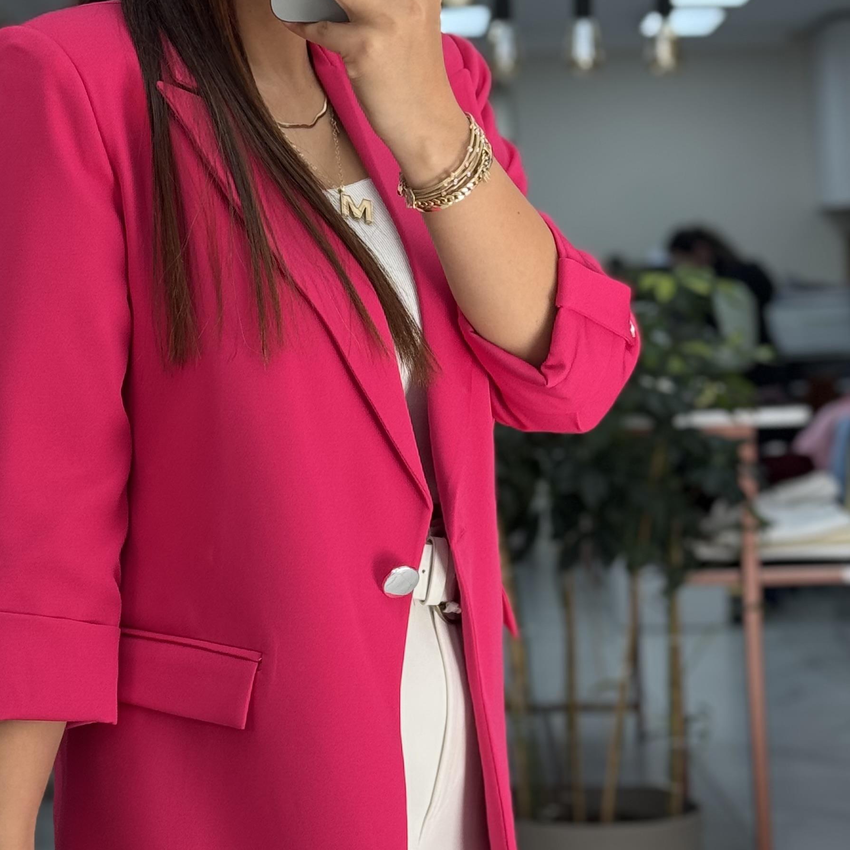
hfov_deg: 18.1
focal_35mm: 96
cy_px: 378
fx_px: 2667
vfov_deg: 18.1
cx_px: 384
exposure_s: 1/100
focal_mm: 6.76
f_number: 1.78
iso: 50
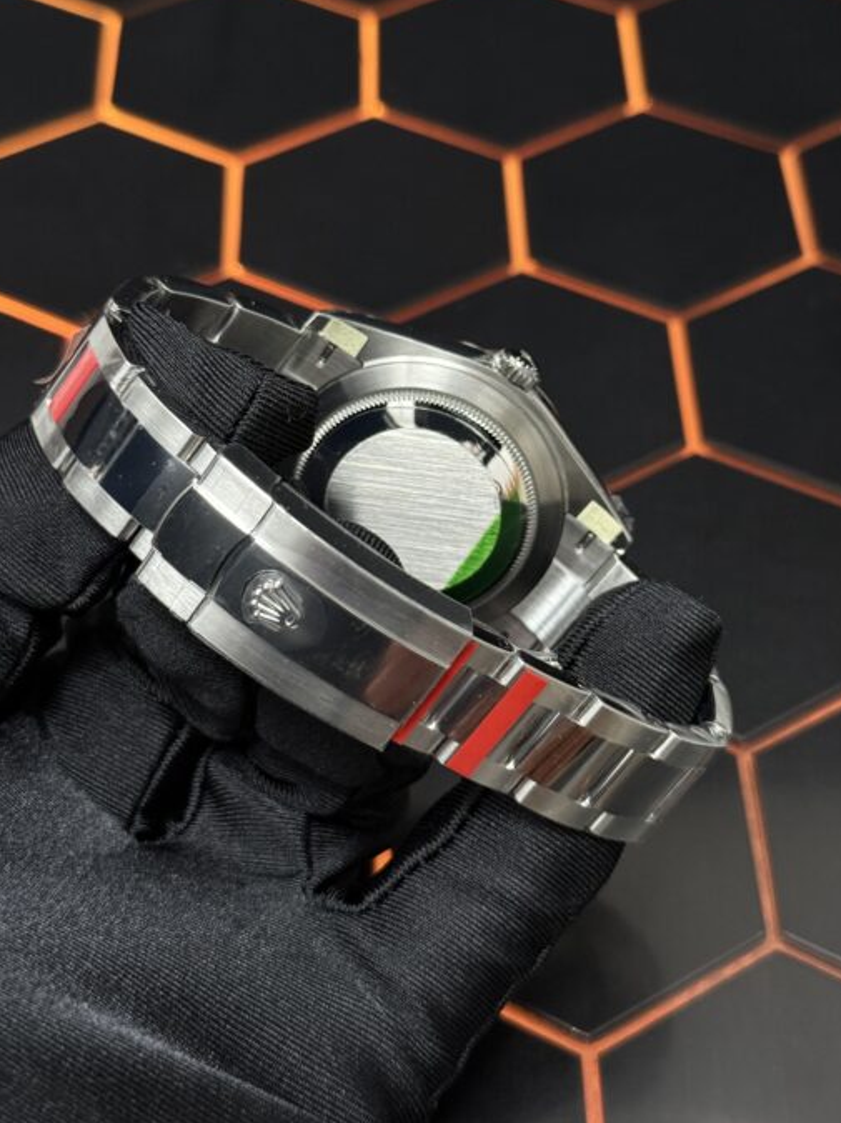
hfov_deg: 25.6
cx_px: 420
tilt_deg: -48.2
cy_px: 515
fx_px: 1848
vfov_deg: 33.8
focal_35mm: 57
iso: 200
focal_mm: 6.76
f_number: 1.78
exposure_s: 1/60
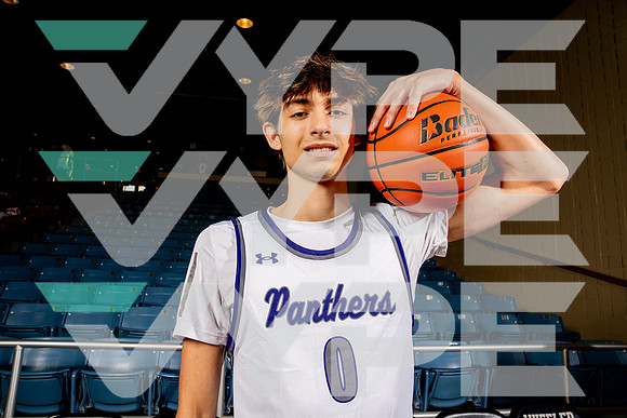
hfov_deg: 71.5
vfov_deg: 51.3
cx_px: 314
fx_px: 435
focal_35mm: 25
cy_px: 209
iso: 250
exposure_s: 1/125
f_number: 7.1
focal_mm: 25
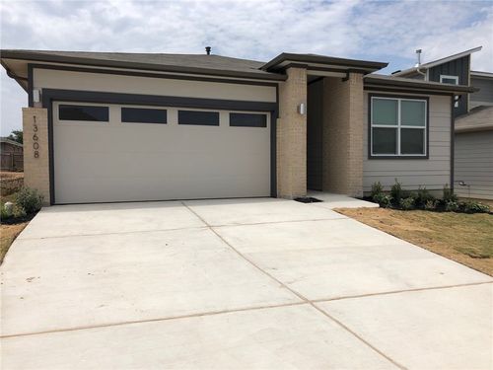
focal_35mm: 28
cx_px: 246
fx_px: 399
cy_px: 185
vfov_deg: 49.7
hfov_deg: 63.4
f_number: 1.8
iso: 25
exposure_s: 1/4425
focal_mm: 3.99
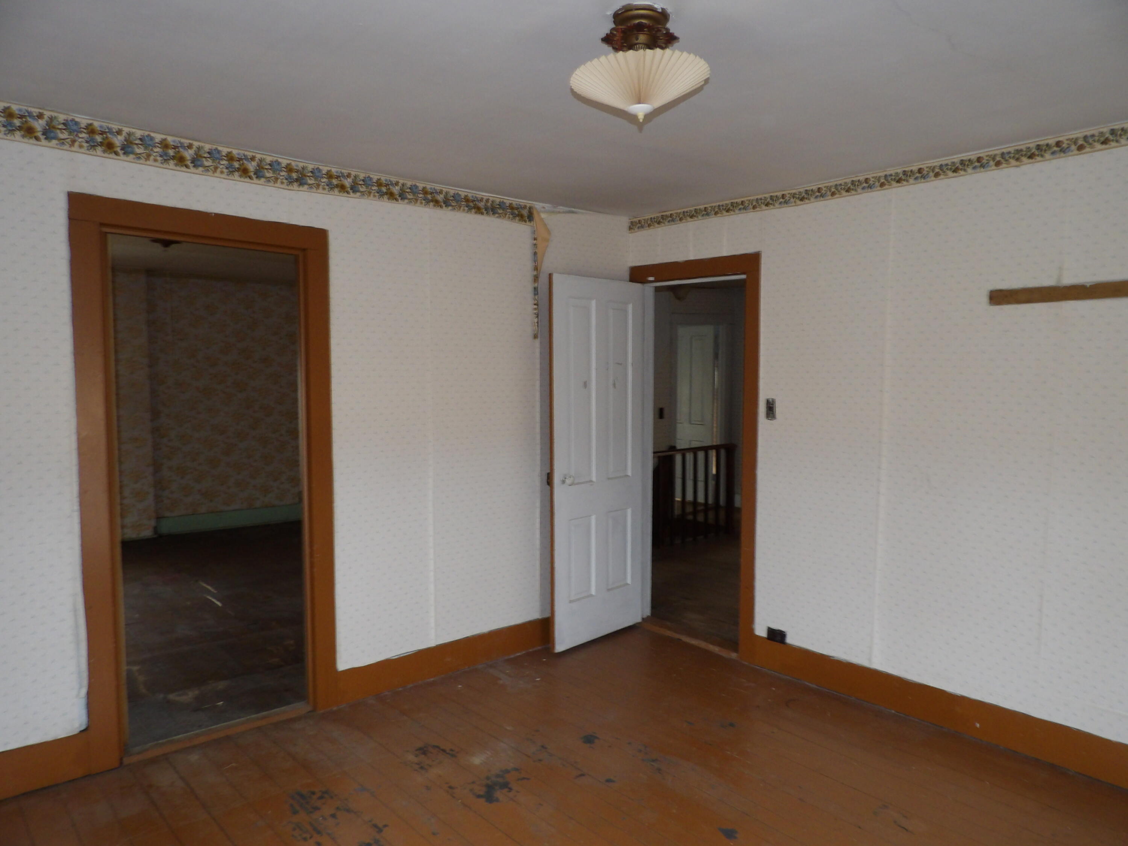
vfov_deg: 56.8
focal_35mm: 24
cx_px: 564
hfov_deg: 71.6
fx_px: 782
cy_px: 423
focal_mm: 4.3
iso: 200
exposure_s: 1/33
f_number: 3.2
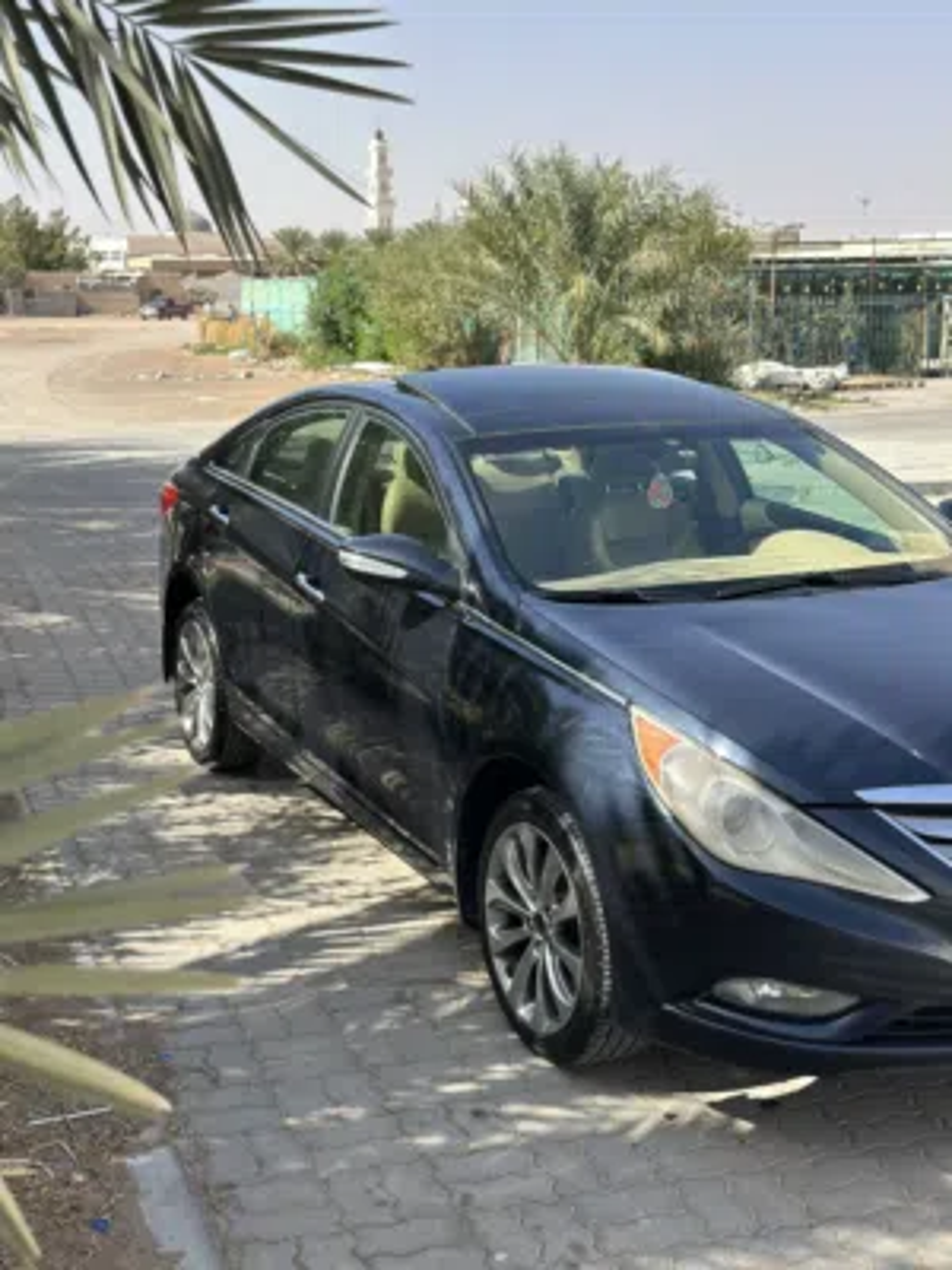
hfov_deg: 30.3
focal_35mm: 48
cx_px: 476
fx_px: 1760
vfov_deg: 39.7
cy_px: 635
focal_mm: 6.86
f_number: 1.78
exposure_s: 1/1848
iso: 80
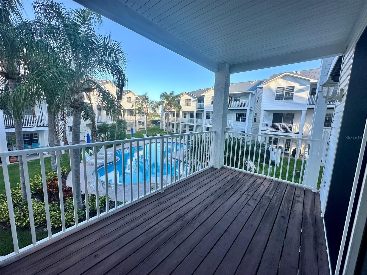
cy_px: 138
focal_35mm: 14
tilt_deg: -7.7
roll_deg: -2.3
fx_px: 148
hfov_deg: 102.1
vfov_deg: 85.7
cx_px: 184
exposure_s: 1/442
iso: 40
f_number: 2.2
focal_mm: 2.22
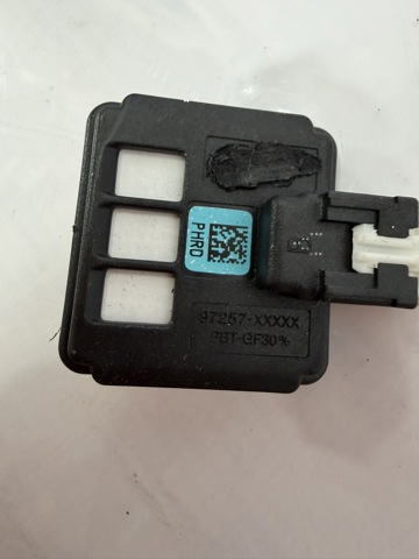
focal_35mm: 24
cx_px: 210
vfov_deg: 71.6
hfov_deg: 56.8
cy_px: 280
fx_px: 387
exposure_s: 1/100
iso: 250
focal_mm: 2.22
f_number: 2.2
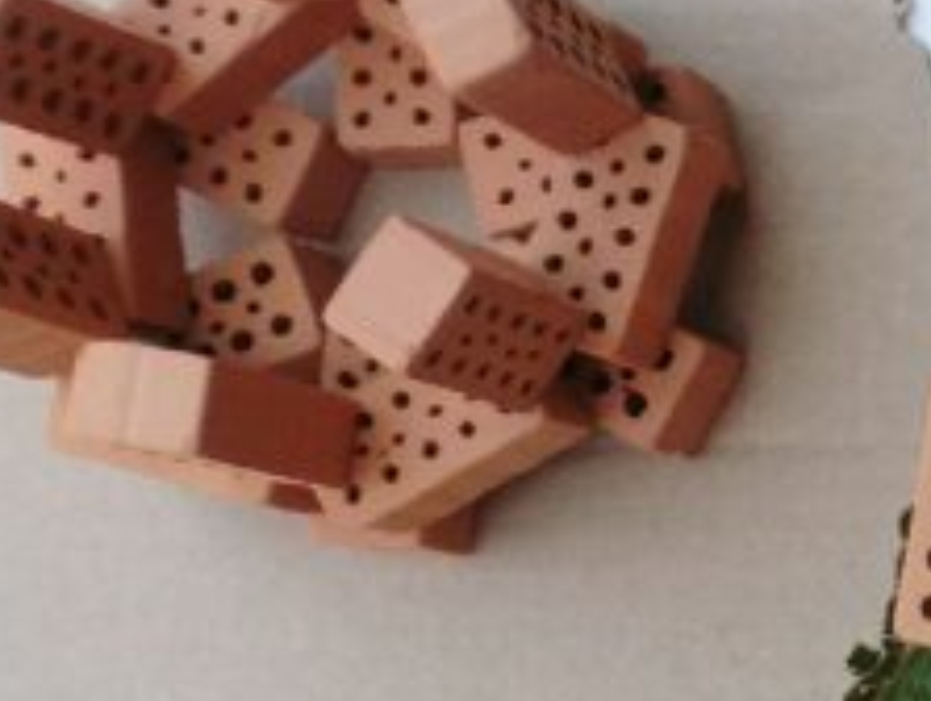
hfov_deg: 14.0
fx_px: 2963
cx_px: 2046
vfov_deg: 13.2
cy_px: 784
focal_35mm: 110
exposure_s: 1/100
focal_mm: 4.3
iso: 100
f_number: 3.5
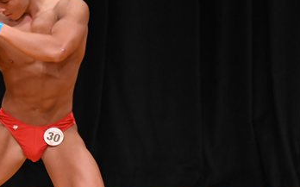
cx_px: 15
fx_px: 5842
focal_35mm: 715
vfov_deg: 1.8
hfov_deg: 2.9
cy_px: 133
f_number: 5.6
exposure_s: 1/400
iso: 3200
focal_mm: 210
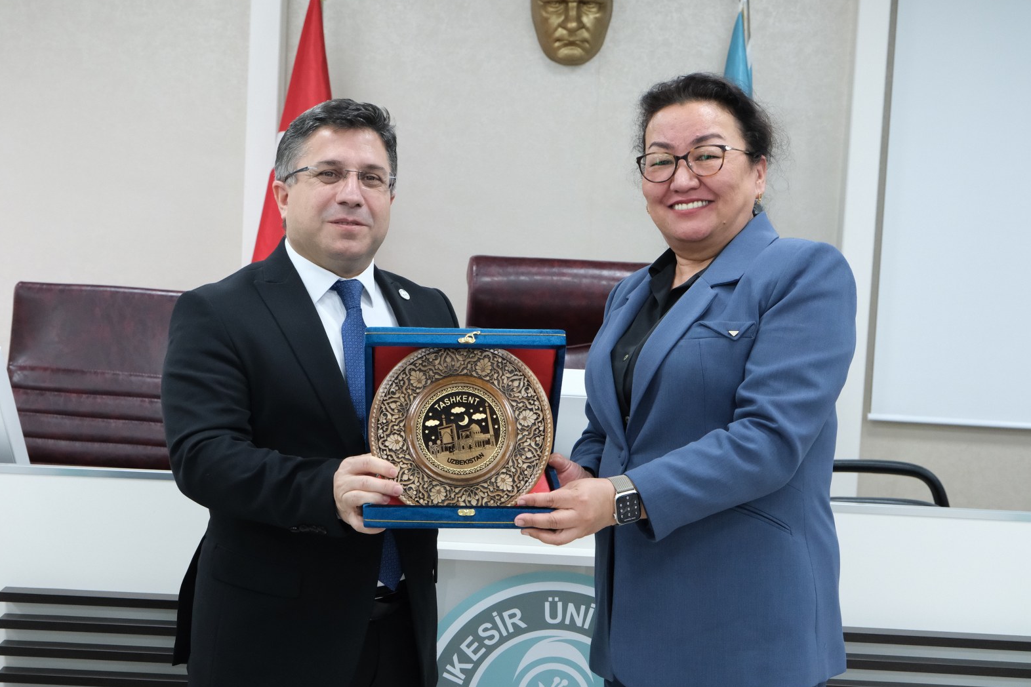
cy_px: 341
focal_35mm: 57
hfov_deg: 35.1
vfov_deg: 23.8
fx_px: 1632
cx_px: 507
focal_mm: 37.6
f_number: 5.6
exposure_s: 1/150
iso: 3200
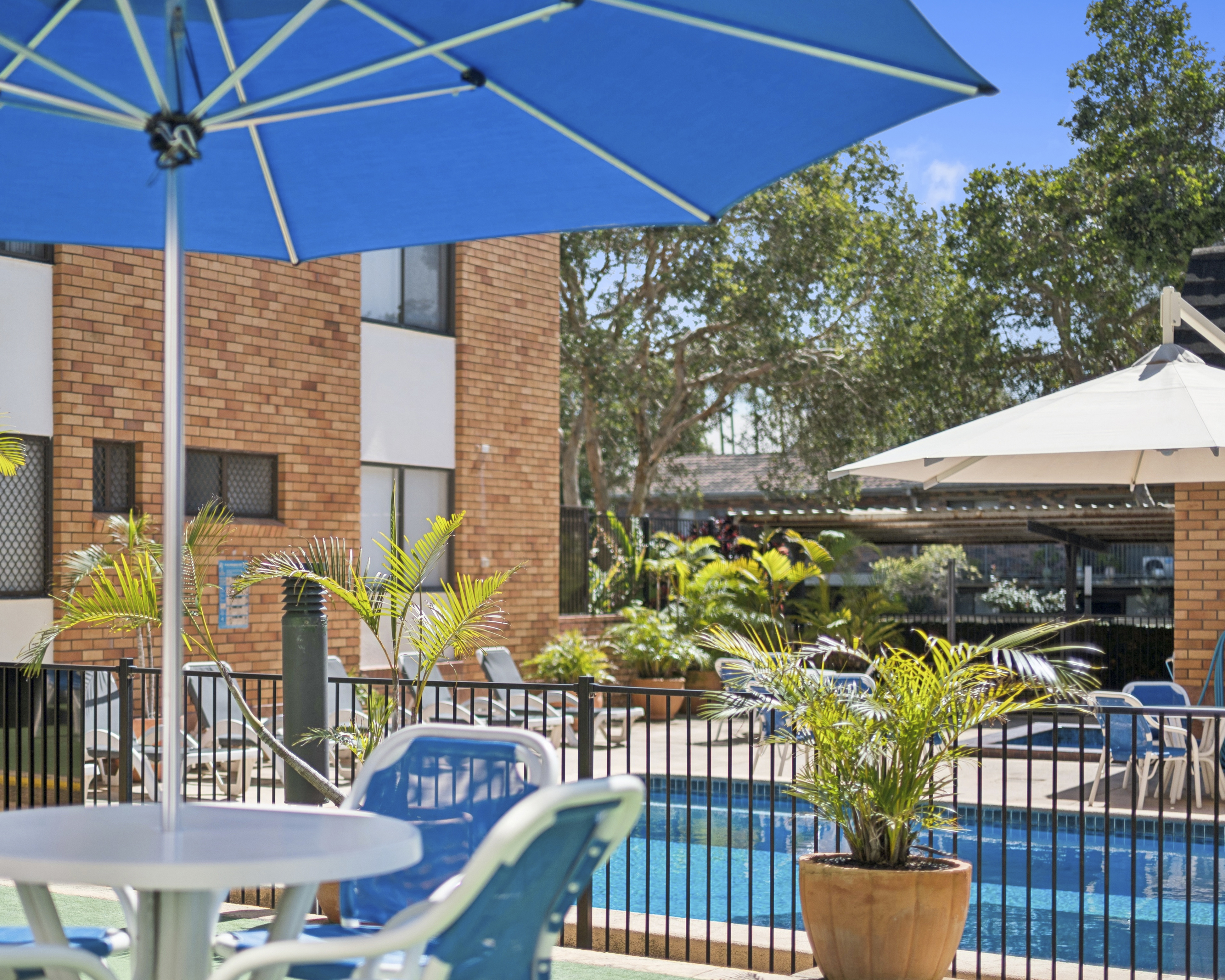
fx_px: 1849
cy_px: 605
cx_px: 411
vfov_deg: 29.6
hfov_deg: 36.3
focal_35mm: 51
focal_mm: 35
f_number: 1.4
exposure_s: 1/4000
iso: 200
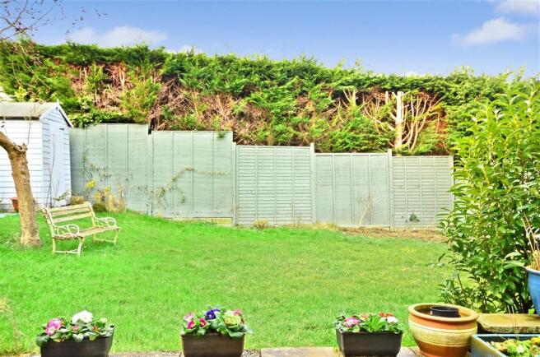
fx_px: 449
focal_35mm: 30
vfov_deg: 43.4
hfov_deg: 62.0
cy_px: 178
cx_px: 270
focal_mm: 20
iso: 640
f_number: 13
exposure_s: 1/25
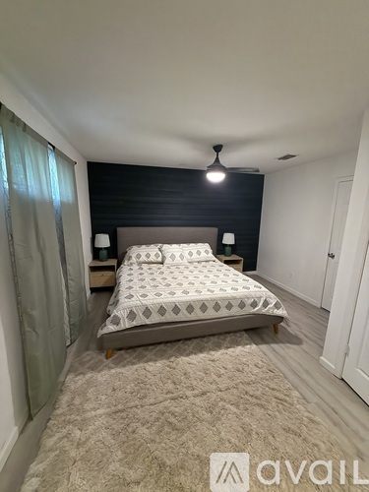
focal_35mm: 14
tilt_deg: -10.8
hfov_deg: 85.7
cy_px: 246
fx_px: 199
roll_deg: -1.1
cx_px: 184
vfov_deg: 102.1
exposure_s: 1/60
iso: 800
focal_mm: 2.22
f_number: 2.2
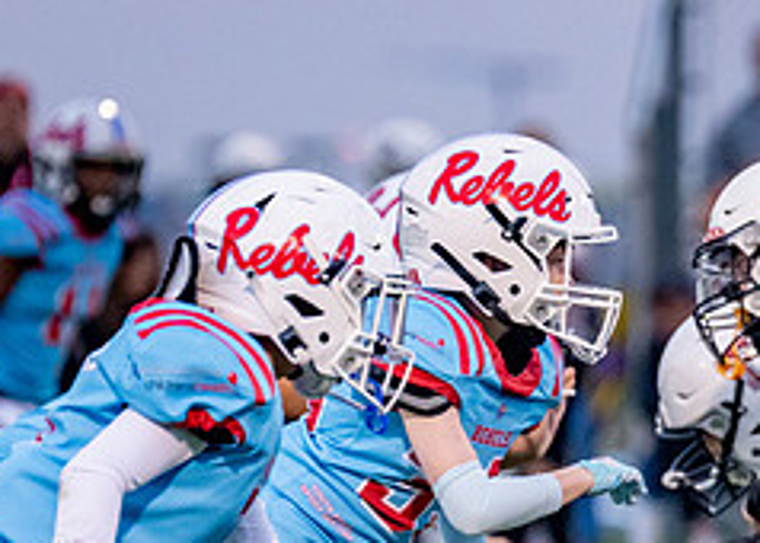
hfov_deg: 2.8
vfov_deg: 2.0
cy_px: 428
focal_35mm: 711
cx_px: 918
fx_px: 15347
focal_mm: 200
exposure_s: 1/1000
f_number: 2.8
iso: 2500
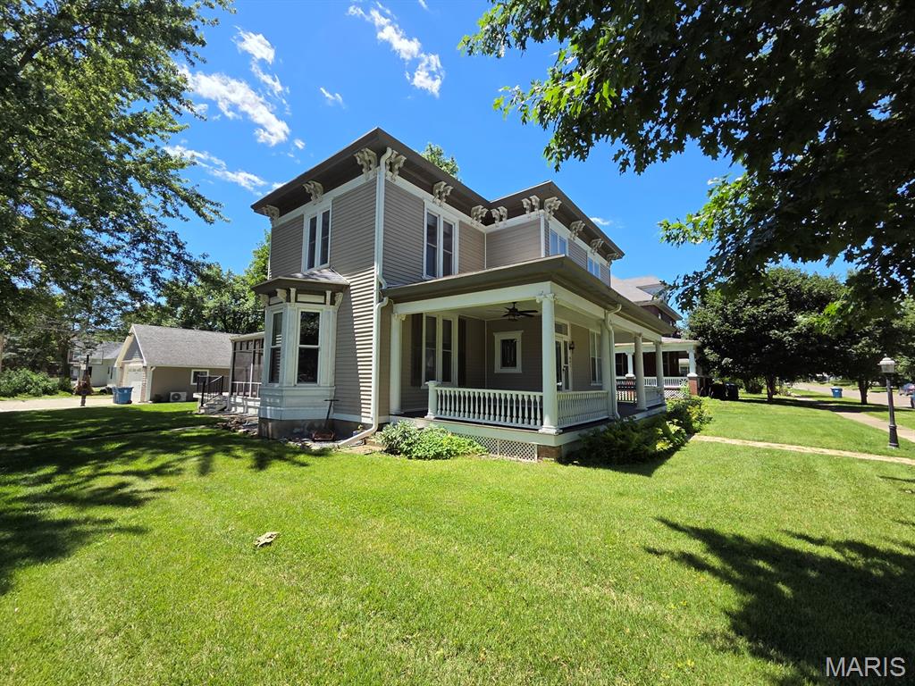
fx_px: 344
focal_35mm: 13
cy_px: 343
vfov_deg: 89.9
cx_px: 458
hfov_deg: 106.2
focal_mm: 2.2
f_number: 2.2
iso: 50
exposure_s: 1/932
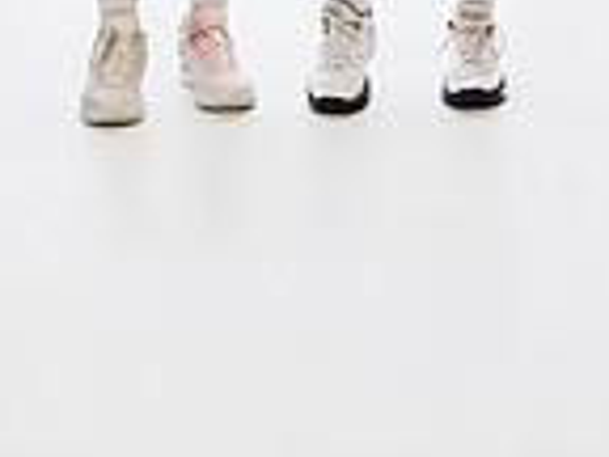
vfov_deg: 9.2
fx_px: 2639
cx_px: 389
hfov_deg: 13.2
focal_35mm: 150
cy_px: -478
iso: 640
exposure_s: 1/250
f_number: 5.6
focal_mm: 50
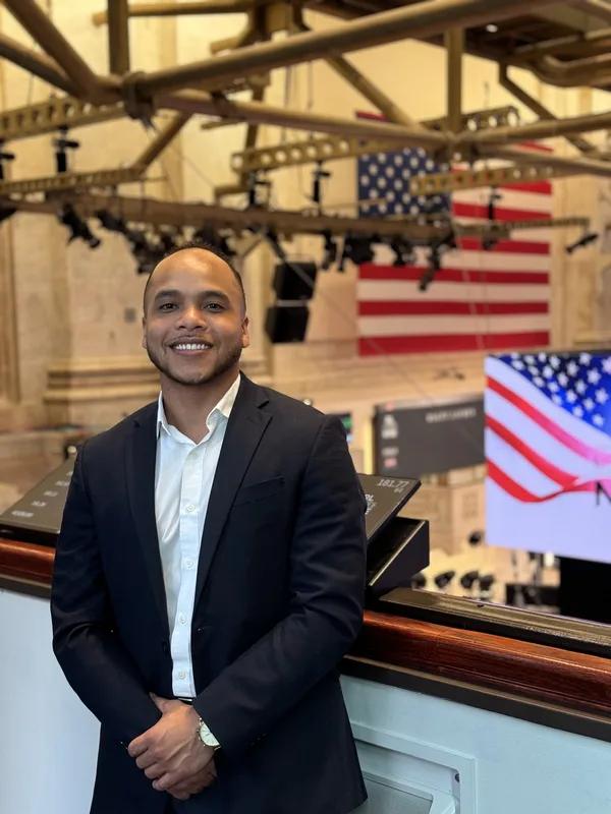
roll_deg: +2.0
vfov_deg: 39.7
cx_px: 306
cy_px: 407
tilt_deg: -4.8
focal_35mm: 48
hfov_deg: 30.3
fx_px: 1130
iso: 320
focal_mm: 6.76
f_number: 1.78
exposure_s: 1/40
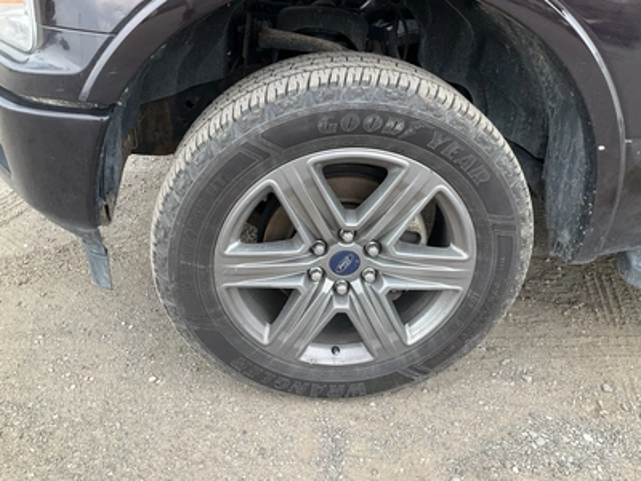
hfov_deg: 61.7
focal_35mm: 29
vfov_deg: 48.2
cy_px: 240
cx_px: 320
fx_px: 537
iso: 25
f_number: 1.8
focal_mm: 3
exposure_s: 1/202
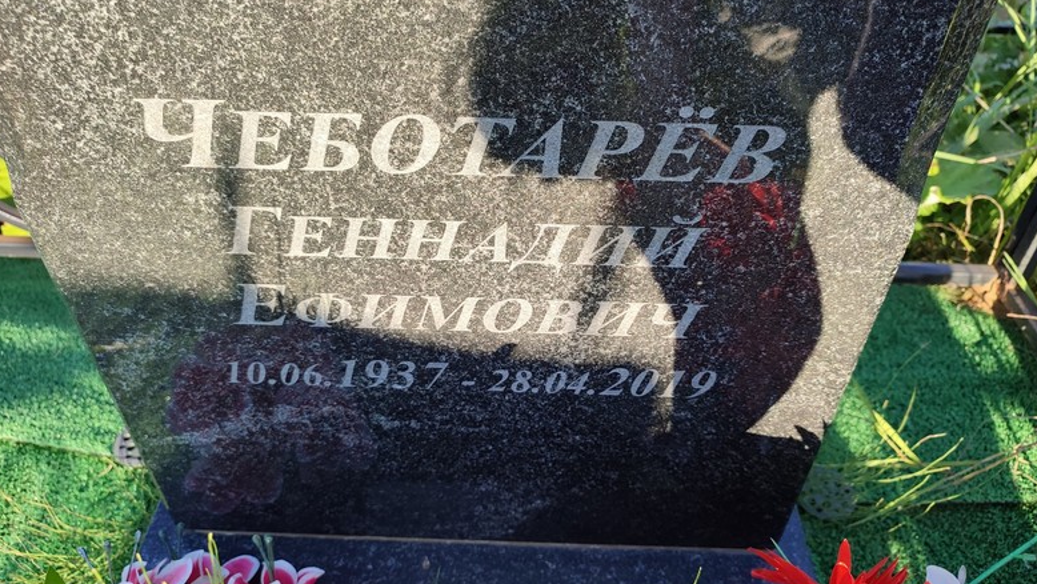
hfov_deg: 67.9
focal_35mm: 28
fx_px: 770
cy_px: 293
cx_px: 517
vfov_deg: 41.5
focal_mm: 6.04
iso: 50
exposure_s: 1/148
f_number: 1.9
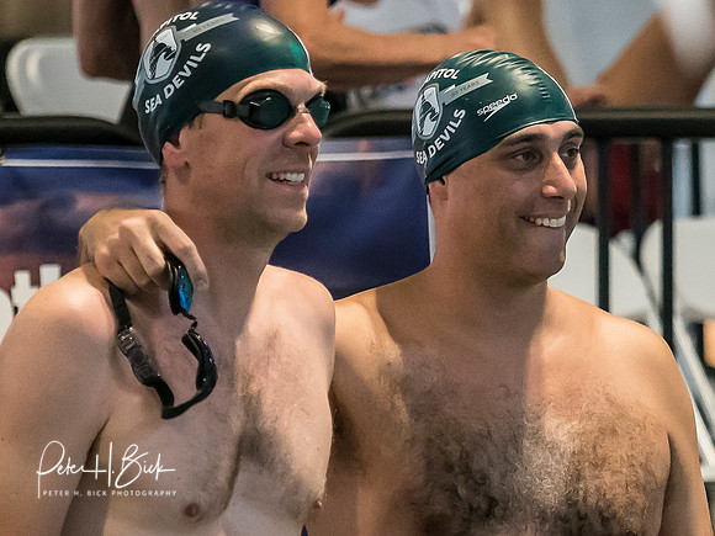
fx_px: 15176
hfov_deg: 2.7
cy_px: 337
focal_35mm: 735
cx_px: 527
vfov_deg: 2.0
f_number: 2.8
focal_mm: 150
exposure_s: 1/640
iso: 3200
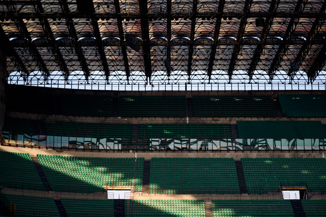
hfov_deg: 22.4
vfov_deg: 15.0
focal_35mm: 91
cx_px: 162
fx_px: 824
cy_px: 108
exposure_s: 1/1600
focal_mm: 90
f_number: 2.8
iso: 280
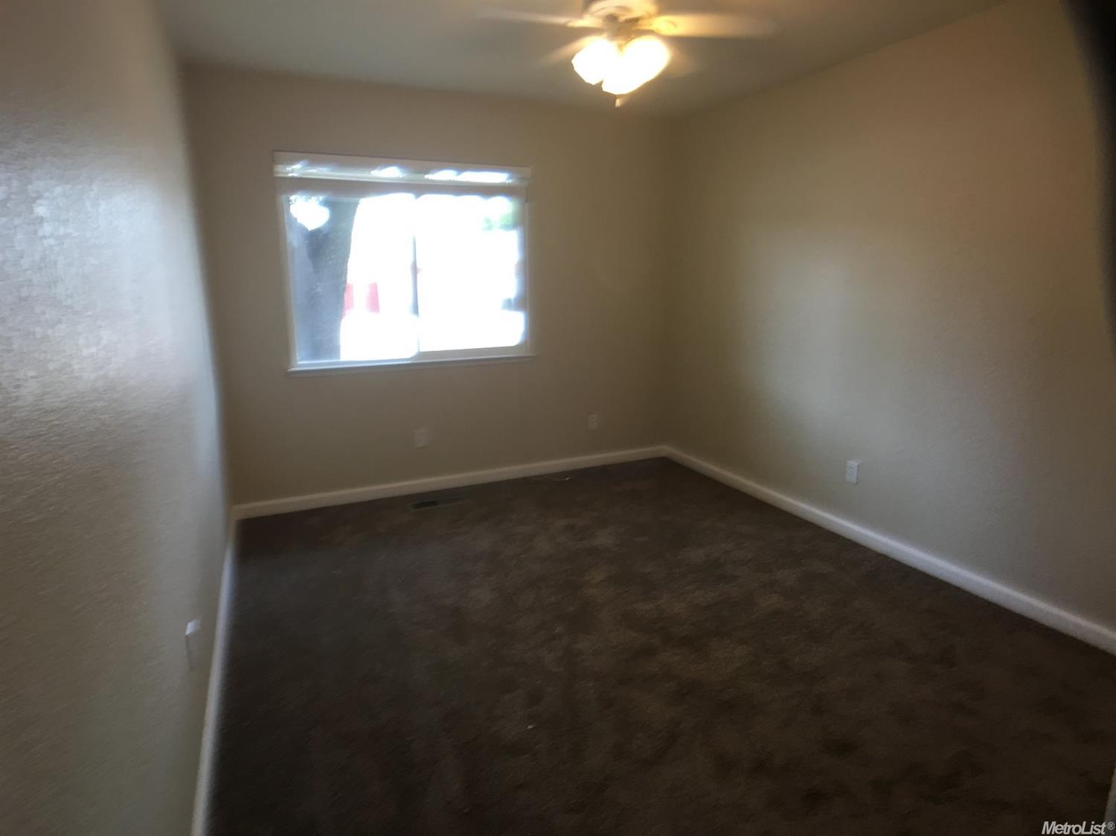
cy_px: 418
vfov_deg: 48.2
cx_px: 558
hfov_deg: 61.7
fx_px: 935
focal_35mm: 29
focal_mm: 4.15
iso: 25
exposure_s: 1/30
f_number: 2.2
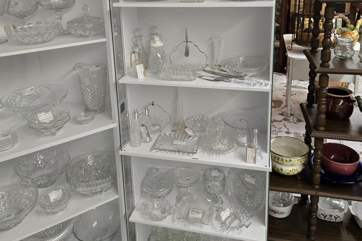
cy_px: 53
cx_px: 181
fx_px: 322
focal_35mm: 32
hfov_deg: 58.7
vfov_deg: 39.7
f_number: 1.8
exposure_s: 1/120
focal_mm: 5.4
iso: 640
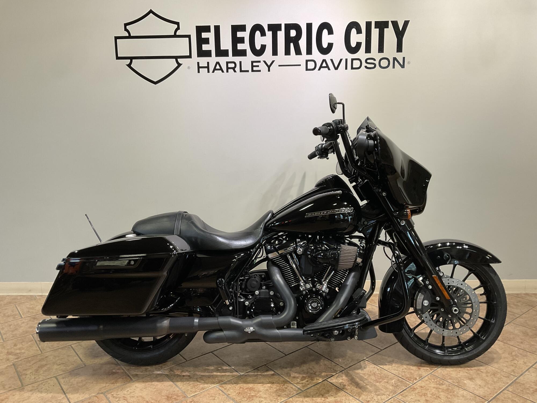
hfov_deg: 61.7
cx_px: 268
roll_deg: +1.1
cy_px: 202
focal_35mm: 29
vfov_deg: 48.2
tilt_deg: -10.8
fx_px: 450
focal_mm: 3
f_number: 1.8
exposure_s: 1/60
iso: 50
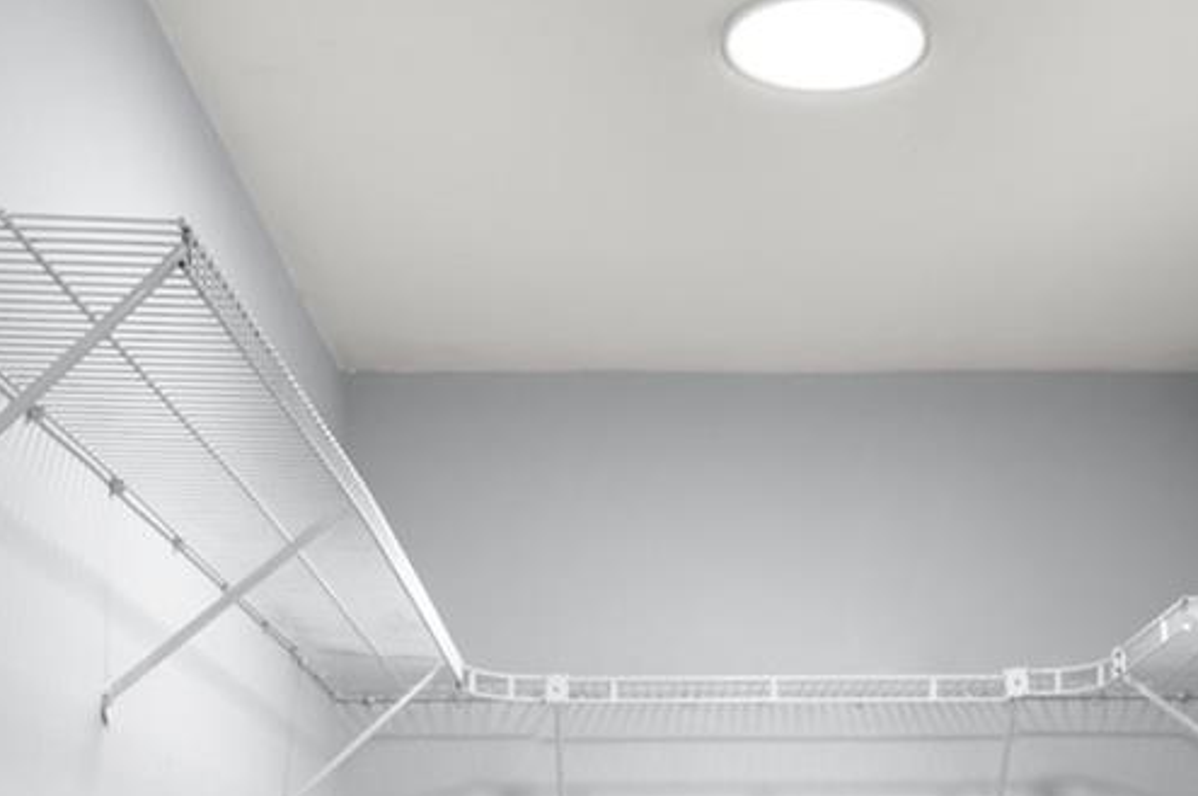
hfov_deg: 35.6
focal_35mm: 55
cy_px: 1094
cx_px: 879
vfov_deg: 21.6
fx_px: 1828
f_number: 8
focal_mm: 17
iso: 320
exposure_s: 1.6
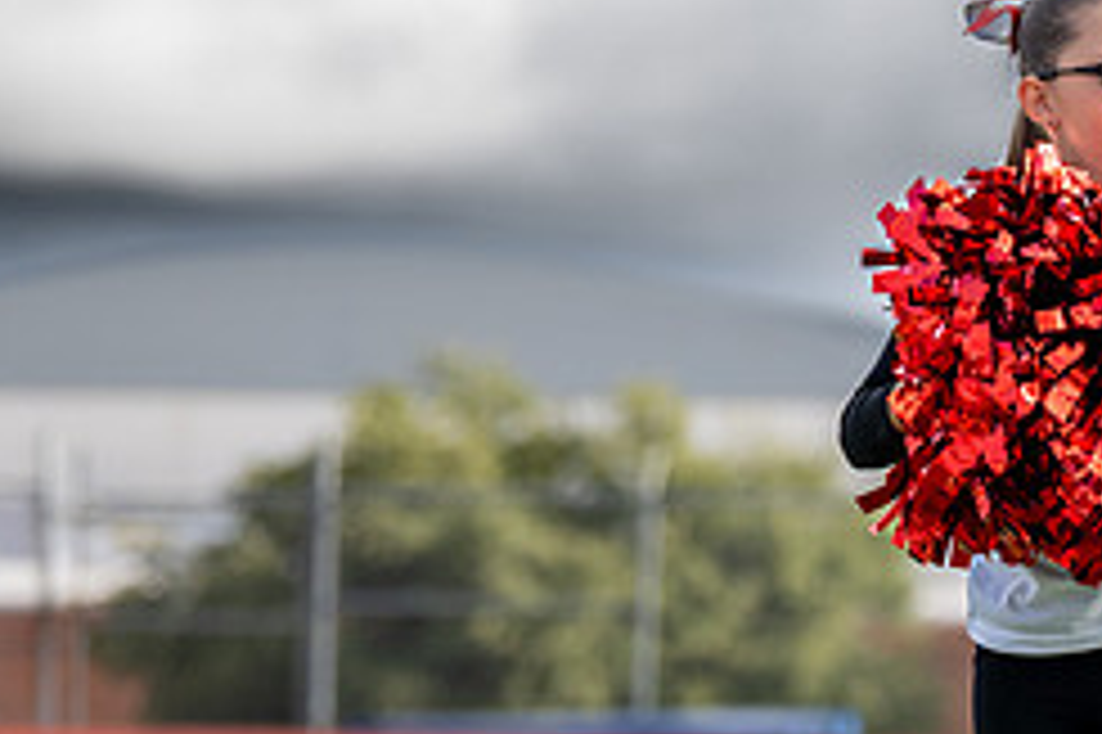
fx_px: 9942
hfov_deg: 6.3
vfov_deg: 4.2
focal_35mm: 325
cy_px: 512
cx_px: 1108
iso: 250
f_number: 2.8
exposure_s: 1/3200
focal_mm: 100
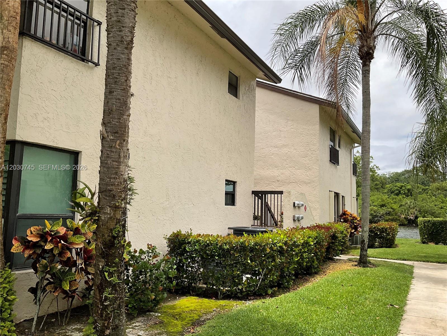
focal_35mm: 29
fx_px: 374
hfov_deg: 61.7
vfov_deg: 48.2
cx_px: 224
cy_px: 168
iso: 16
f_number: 1.8
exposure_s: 1/2058
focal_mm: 3
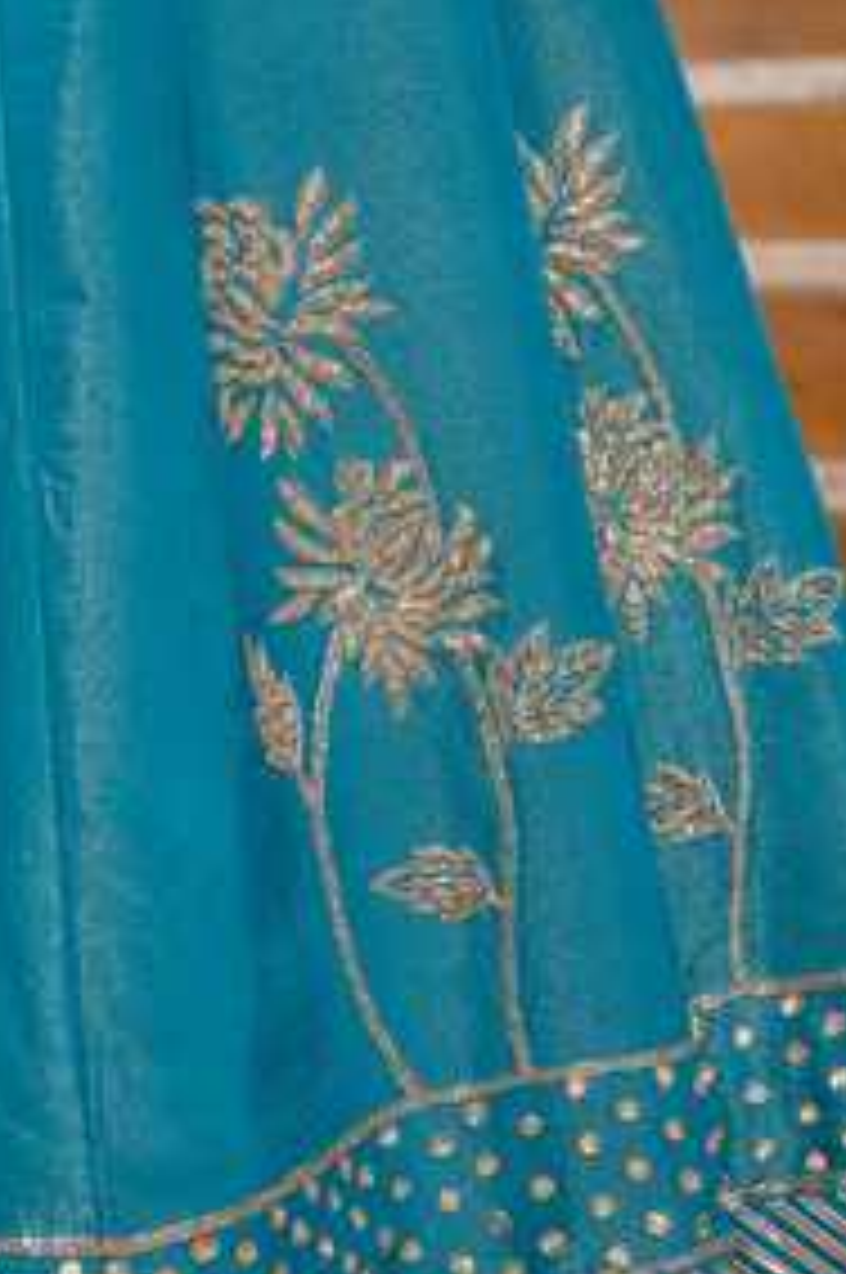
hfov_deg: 17.4
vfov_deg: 26.0
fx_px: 2756
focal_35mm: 78
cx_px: 364
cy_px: 592
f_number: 4
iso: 100
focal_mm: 42
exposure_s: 1/160
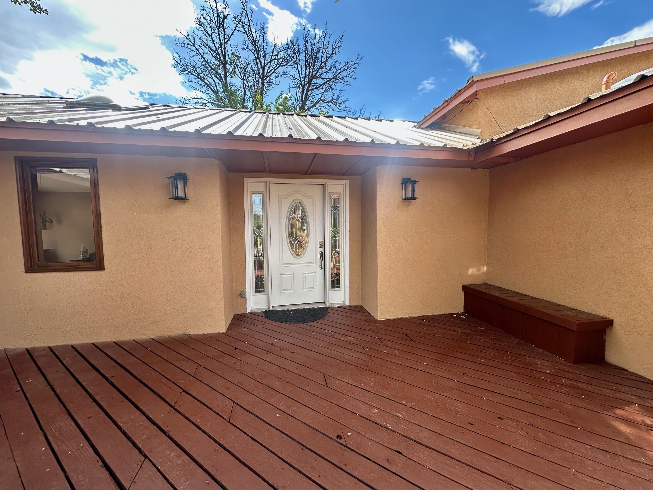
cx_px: 326
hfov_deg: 102.1
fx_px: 264
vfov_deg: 85.7
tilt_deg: -4.0
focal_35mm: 14
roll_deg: +0.8
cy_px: 245
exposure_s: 1/334
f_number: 2.2
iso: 40
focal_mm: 2.22
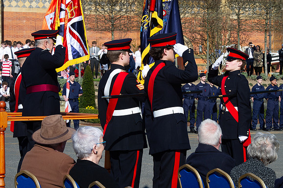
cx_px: 175
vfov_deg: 9.8
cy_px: 84
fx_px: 1094
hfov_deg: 14.7
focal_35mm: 139
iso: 320
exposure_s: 1/400
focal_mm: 105
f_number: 10
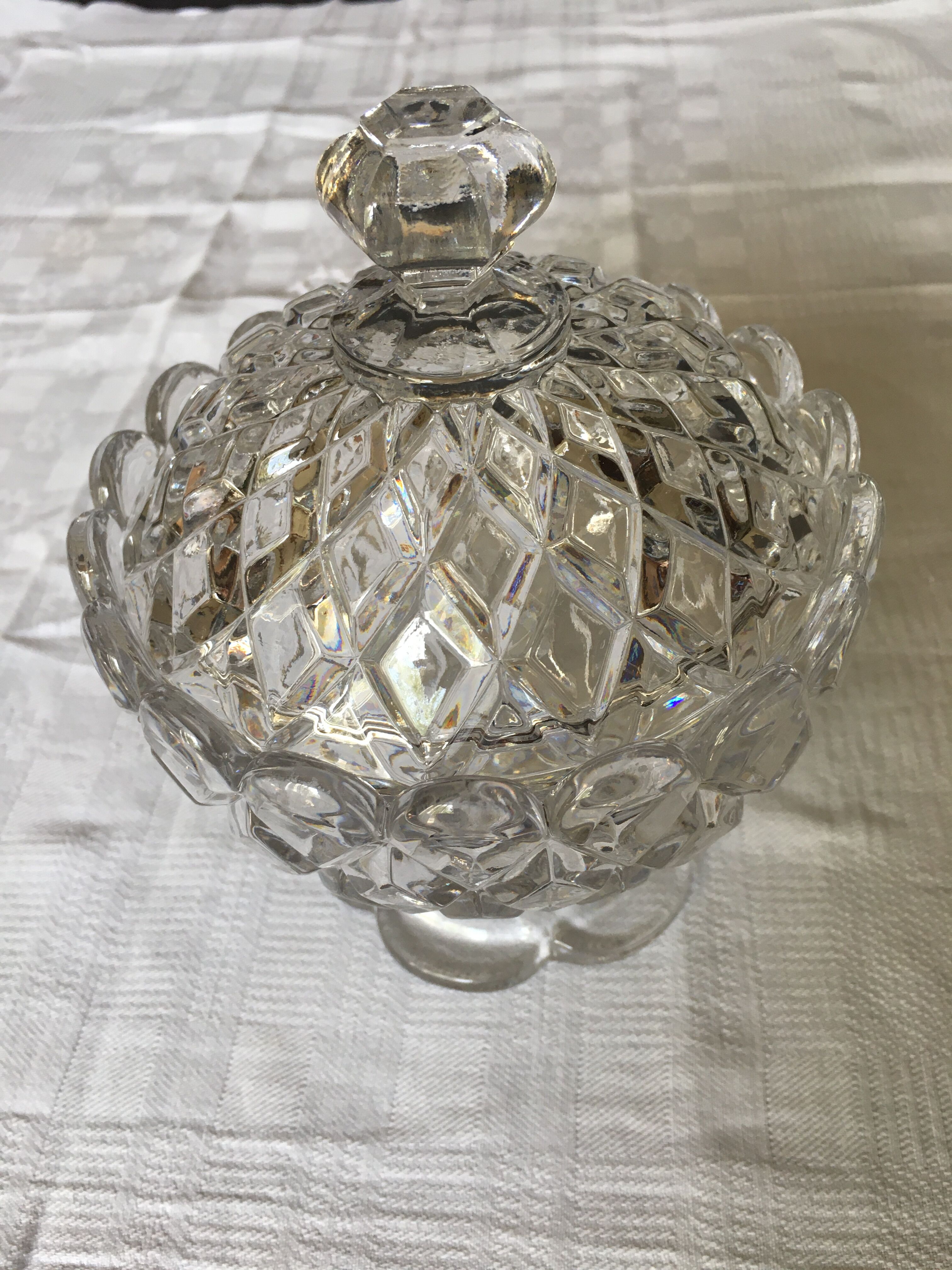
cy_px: 635
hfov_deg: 48.2
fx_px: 1063
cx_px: 476
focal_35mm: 29
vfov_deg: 61.7
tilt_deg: -46.9
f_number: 2.2
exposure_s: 1/33
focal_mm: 4.15
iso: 25
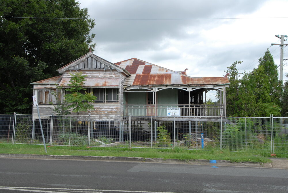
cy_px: 96
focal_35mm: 36
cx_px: 144
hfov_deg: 53.0
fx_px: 289
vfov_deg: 37.0
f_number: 16
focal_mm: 24
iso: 200
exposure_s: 1/60
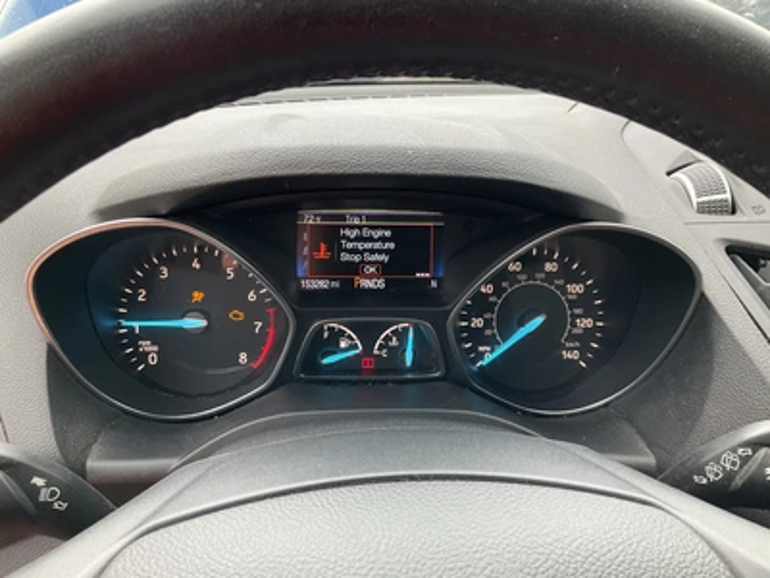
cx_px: 385
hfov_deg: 61.7
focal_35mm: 29
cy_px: 289
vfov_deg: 48.2
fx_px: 645
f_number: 1.8
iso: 64
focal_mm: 3
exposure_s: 1/103
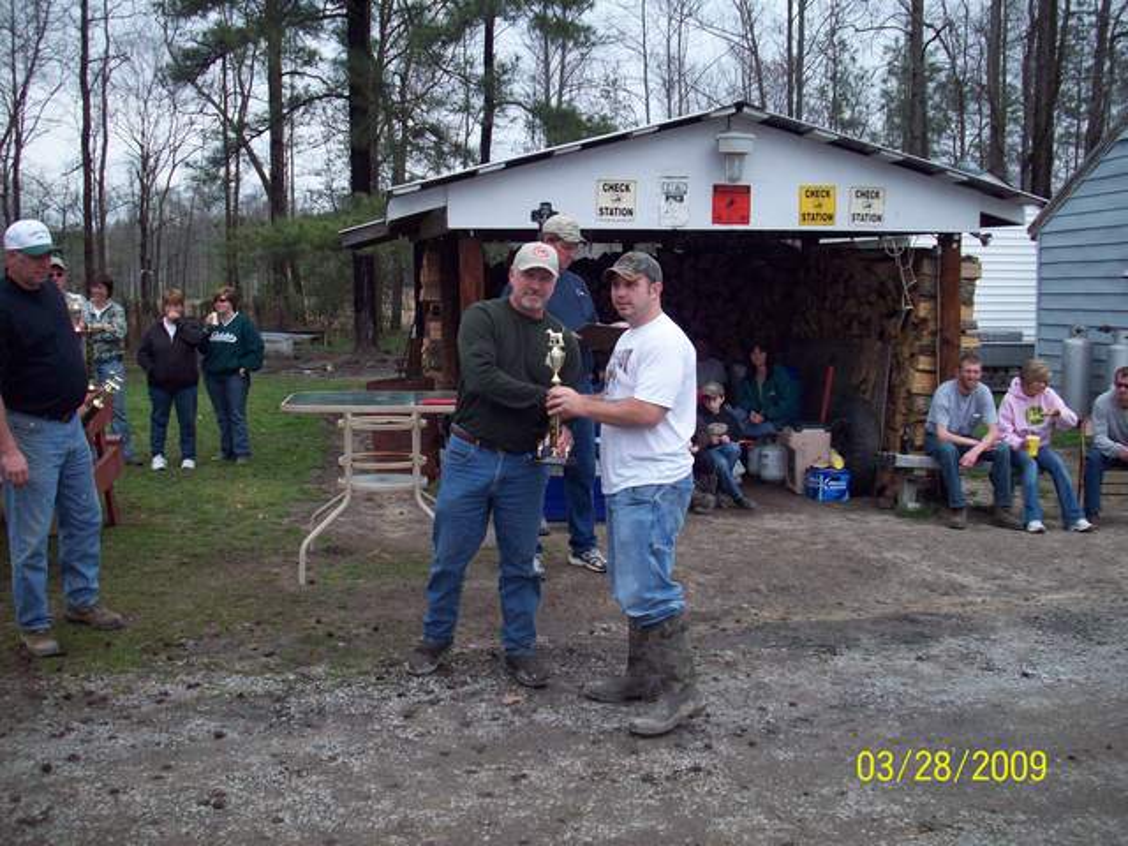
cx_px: 564
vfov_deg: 38.7
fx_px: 1206
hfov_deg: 50.1
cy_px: 423
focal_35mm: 37
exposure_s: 1/215
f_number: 5.6
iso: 80
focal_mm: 6.2
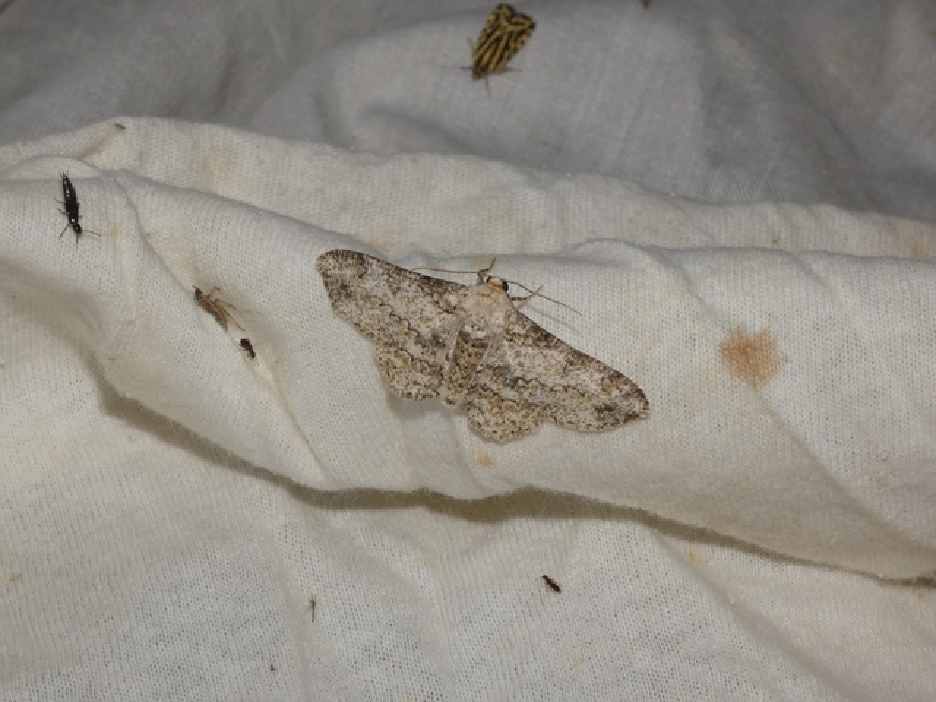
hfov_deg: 16.4
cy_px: 351
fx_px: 3245
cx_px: 468
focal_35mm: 120
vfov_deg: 12.3
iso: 80
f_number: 8
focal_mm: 21.5
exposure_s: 1/400
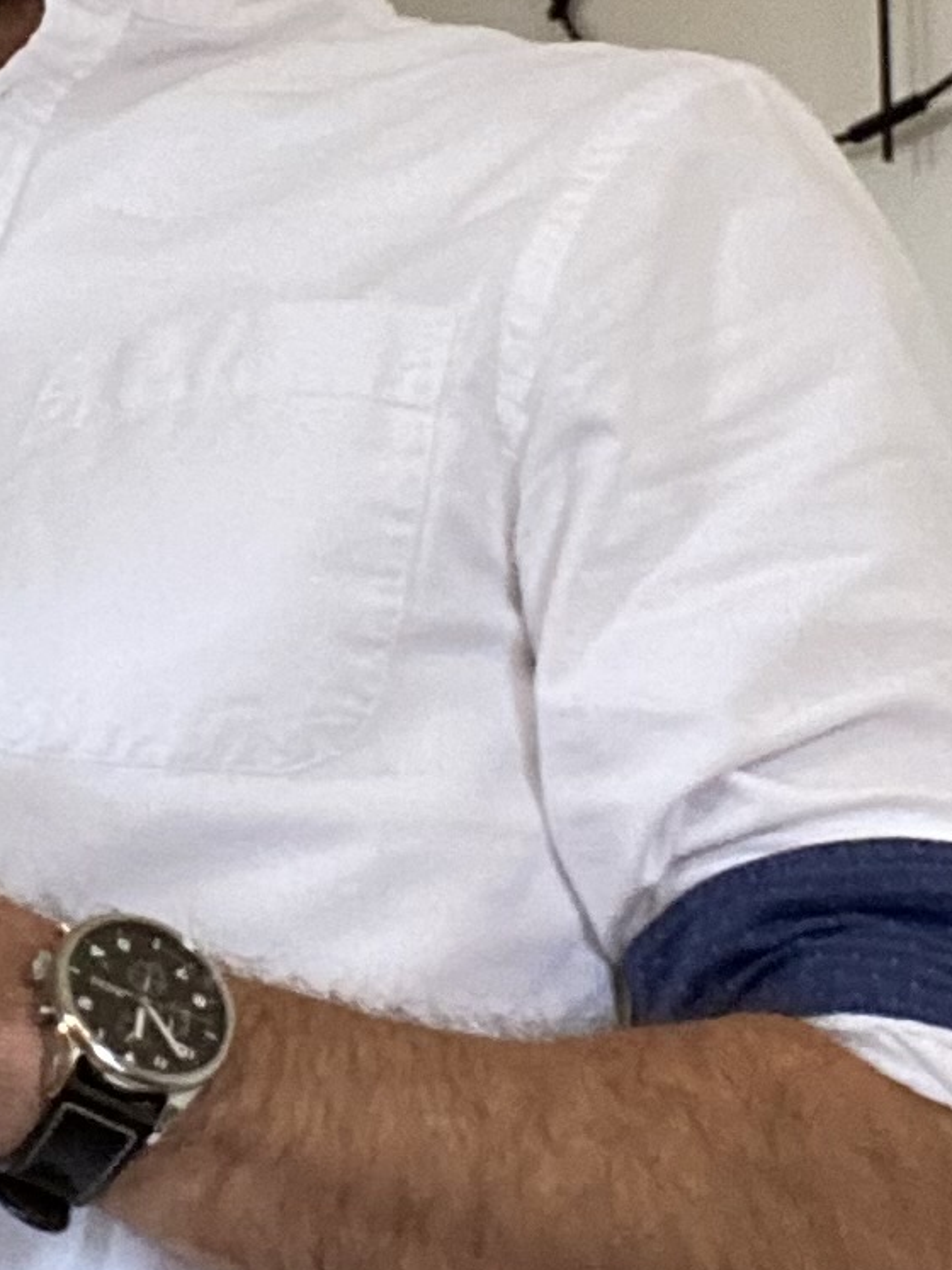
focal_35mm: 124
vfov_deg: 15.7
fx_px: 4548
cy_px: 190
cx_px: 22
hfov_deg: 11.8
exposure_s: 1/60
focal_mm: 2.71
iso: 320
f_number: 2.2
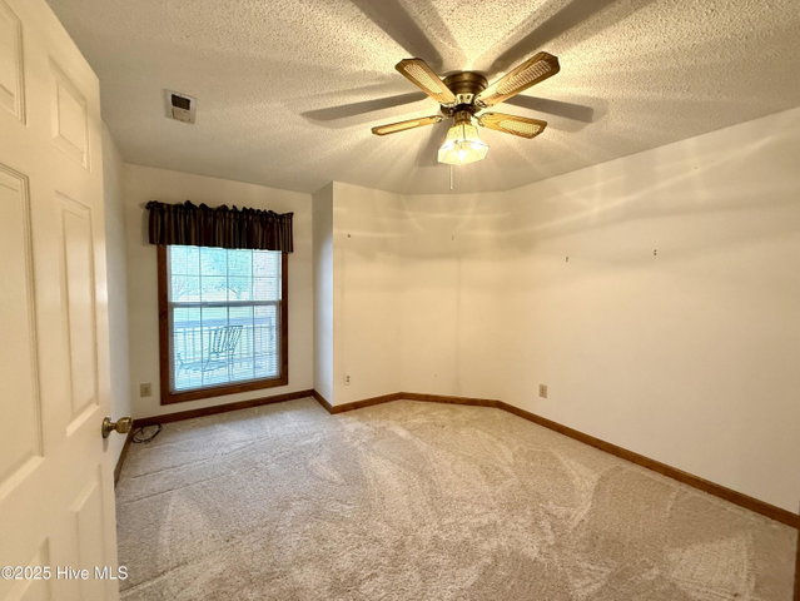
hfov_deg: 102.0
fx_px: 324
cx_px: 400
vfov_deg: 85.7
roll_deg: -0.6
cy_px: 300
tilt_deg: -2.4
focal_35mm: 14
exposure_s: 1/60
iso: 320
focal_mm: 2.22
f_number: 2.2
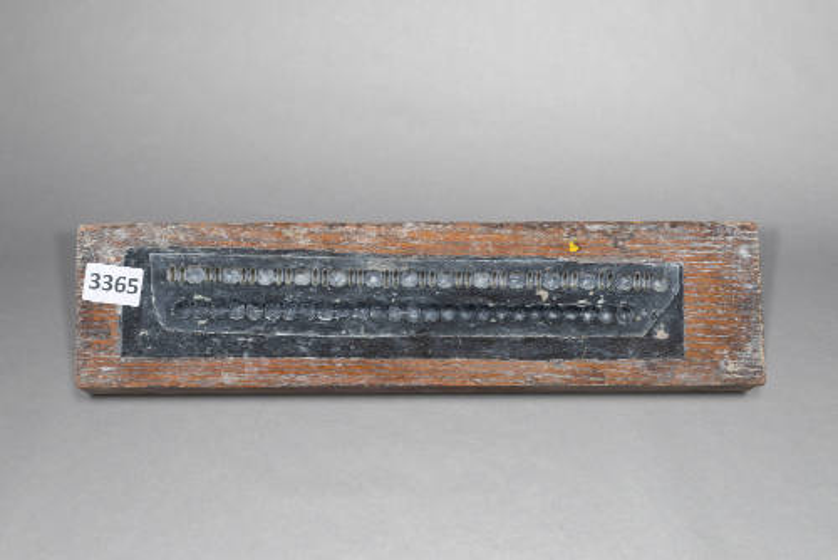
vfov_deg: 22.7
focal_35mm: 60
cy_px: 280
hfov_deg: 33.4
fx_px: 1397
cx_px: 419
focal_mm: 60
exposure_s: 1/4
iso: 100
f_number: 11
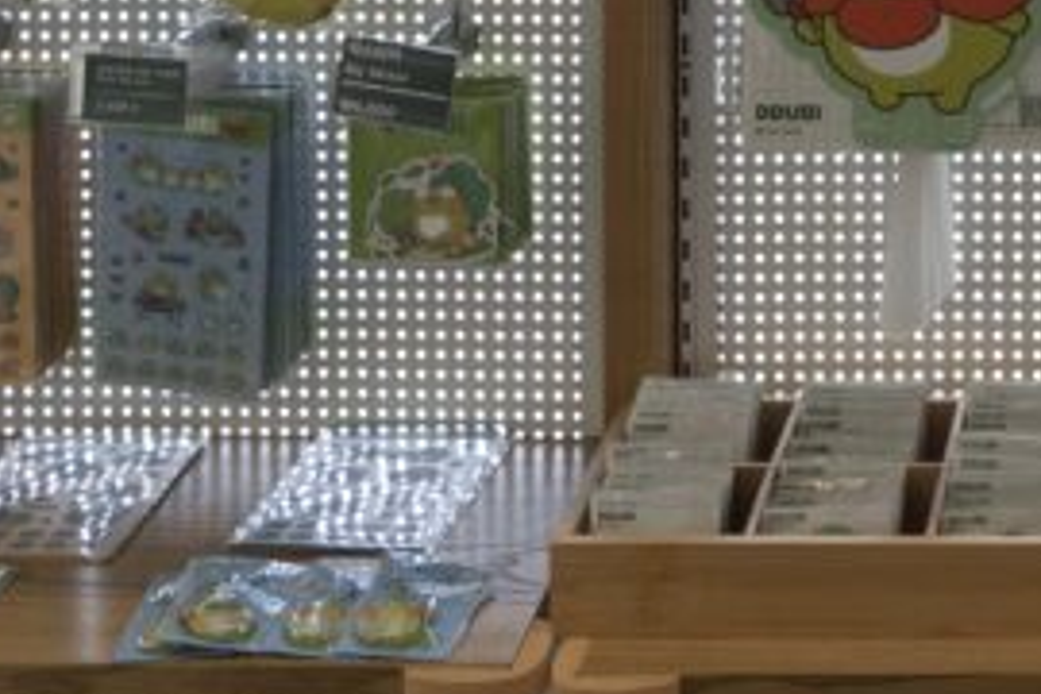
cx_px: 1315
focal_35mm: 106
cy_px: -488
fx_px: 3065
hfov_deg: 18.1
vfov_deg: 12.0
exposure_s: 1/160
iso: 320
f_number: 4
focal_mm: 28
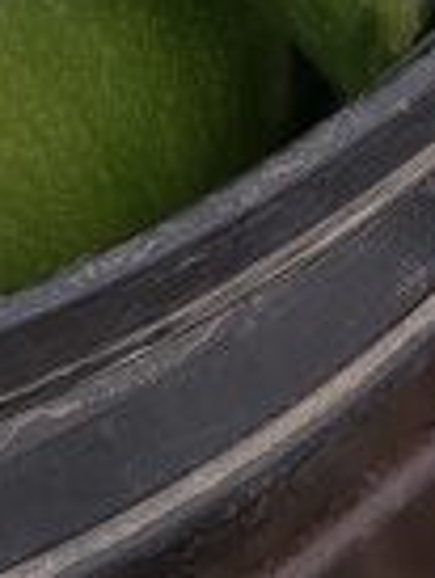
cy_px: -669
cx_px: -786
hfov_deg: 7.5
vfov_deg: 10.0
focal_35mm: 179
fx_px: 2995
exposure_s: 1/112
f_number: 1.75
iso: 50
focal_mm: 8.67
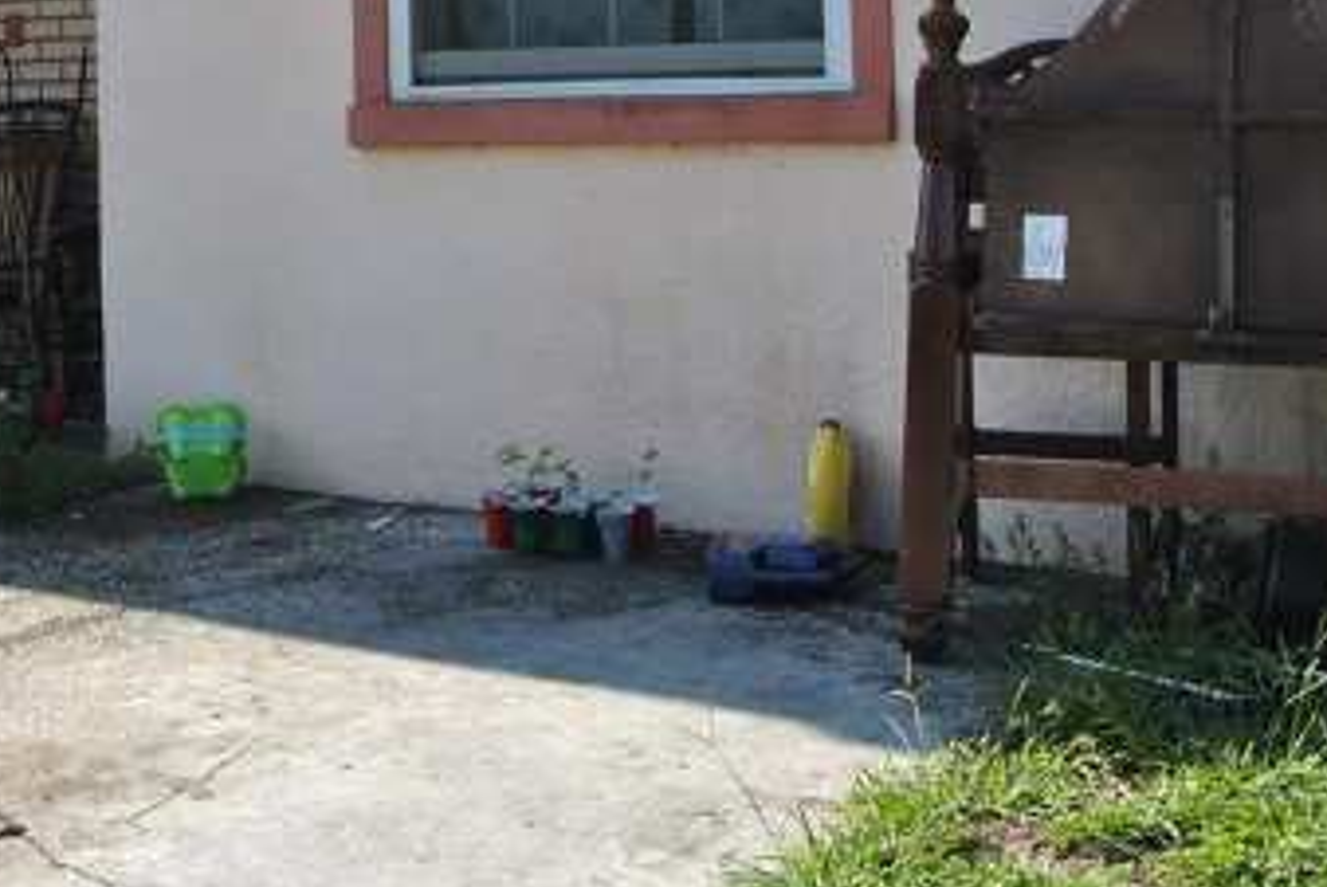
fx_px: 2361
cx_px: 314
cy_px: -96
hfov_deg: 30.8
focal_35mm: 64
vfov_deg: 20.3
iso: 100
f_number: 7.1
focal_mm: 18
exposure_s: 1/200
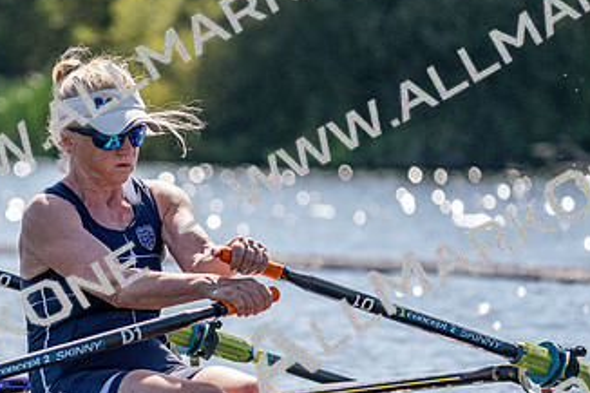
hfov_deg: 4.8
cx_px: 96
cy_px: 236
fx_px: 7092
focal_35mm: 433
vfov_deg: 3.2
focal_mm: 243
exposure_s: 1/2000
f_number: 5.6
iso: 320
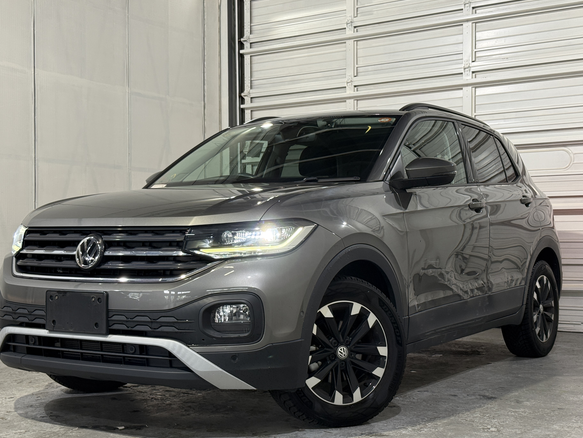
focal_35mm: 53
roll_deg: +0.4
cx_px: 271
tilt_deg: -0.3
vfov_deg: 27.5
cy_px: 238
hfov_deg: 36.2
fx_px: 893
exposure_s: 1/60
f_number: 1.78
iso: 125
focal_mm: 6.76
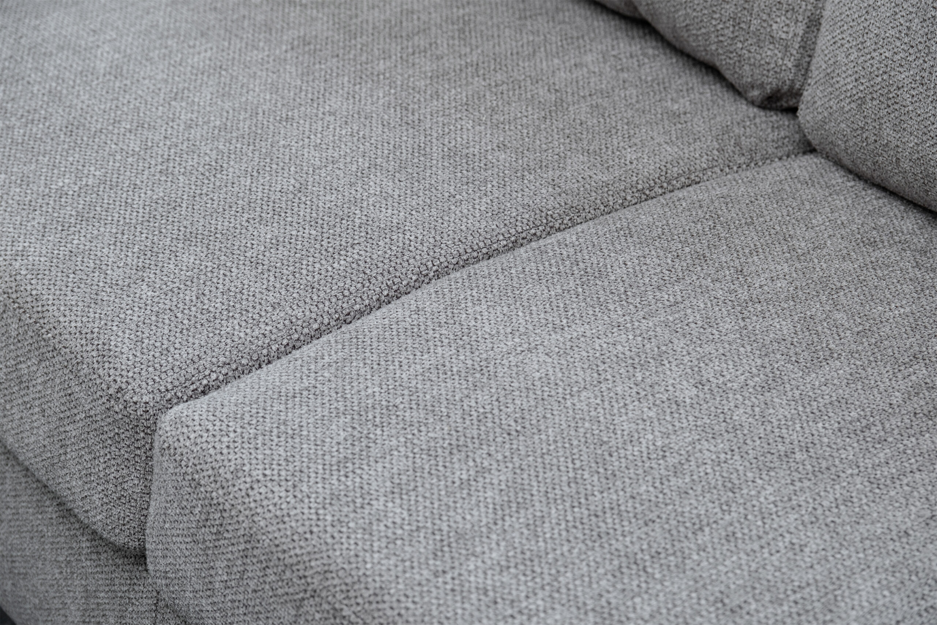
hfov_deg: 19.5
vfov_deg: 13.0
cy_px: 312
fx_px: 2733
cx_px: 468
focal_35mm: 105
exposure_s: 1/200
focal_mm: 70
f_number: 5
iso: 160
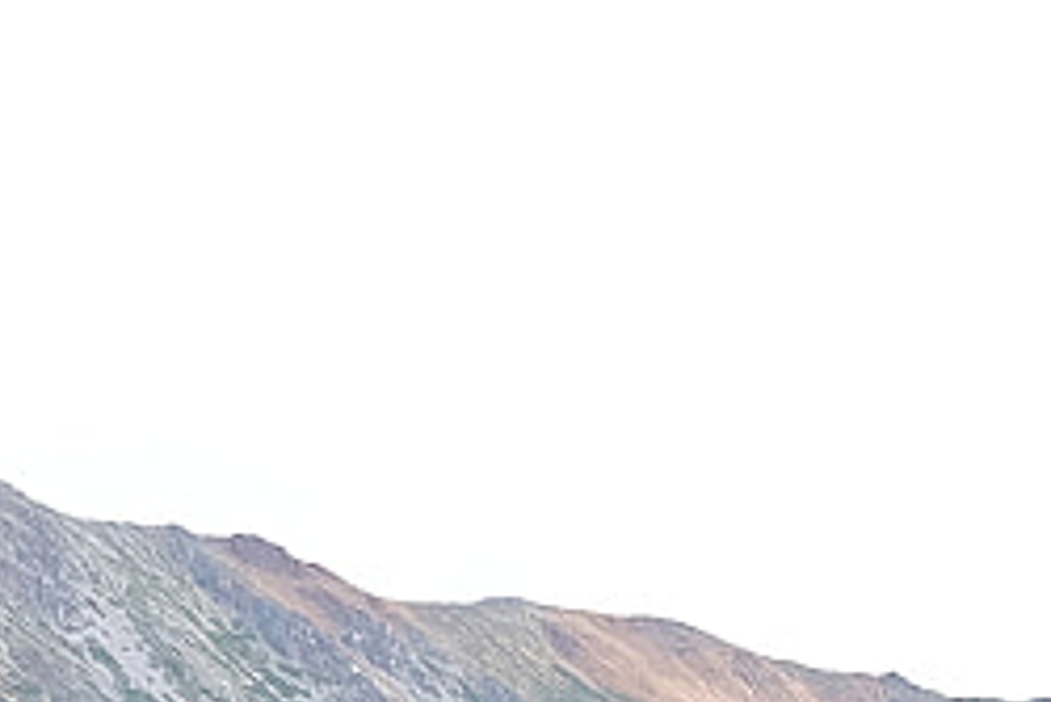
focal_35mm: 224
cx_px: 1270
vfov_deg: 5.8
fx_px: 6543
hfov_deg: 9.1
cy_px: 1858
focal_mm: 23
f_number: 8
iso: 200
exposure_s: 1/120
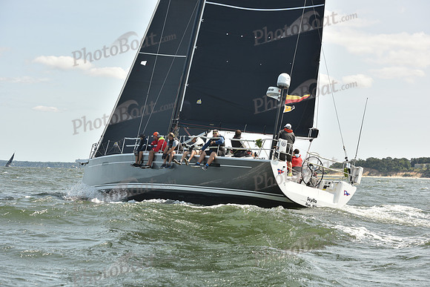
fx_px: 1027
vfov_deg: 15.9
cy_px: 144
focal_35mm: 86
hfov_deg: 23.6
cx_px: 215
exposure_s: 1/800
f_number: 7.1
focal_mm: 86
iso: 250
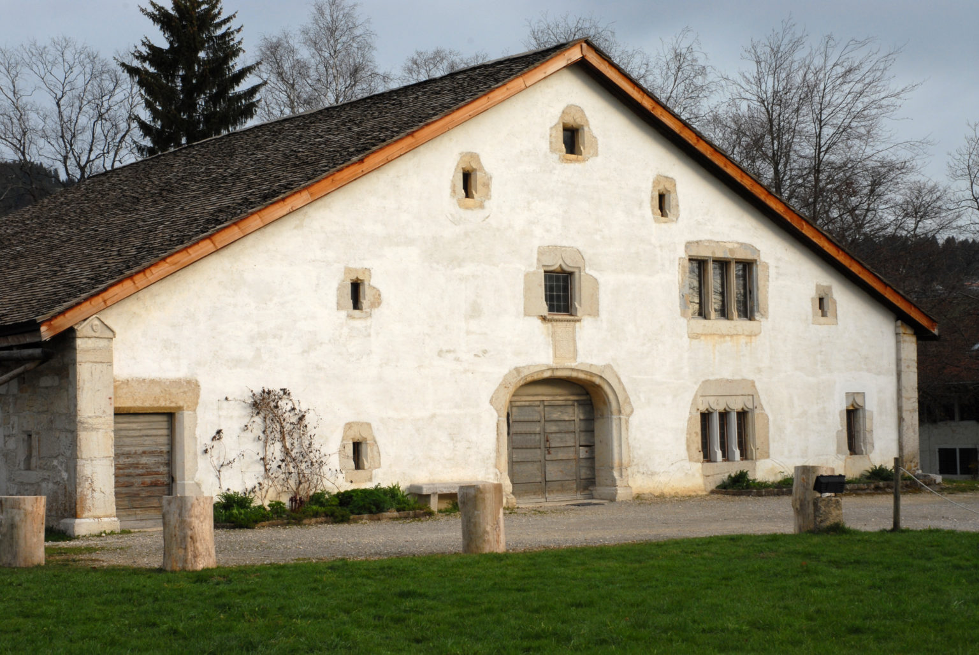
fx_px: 1634
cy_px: 328
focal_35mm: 60
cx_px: 490
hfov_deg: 33.4
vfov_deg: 22.7
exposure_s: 1/60
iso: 200
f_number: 18
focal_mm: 40
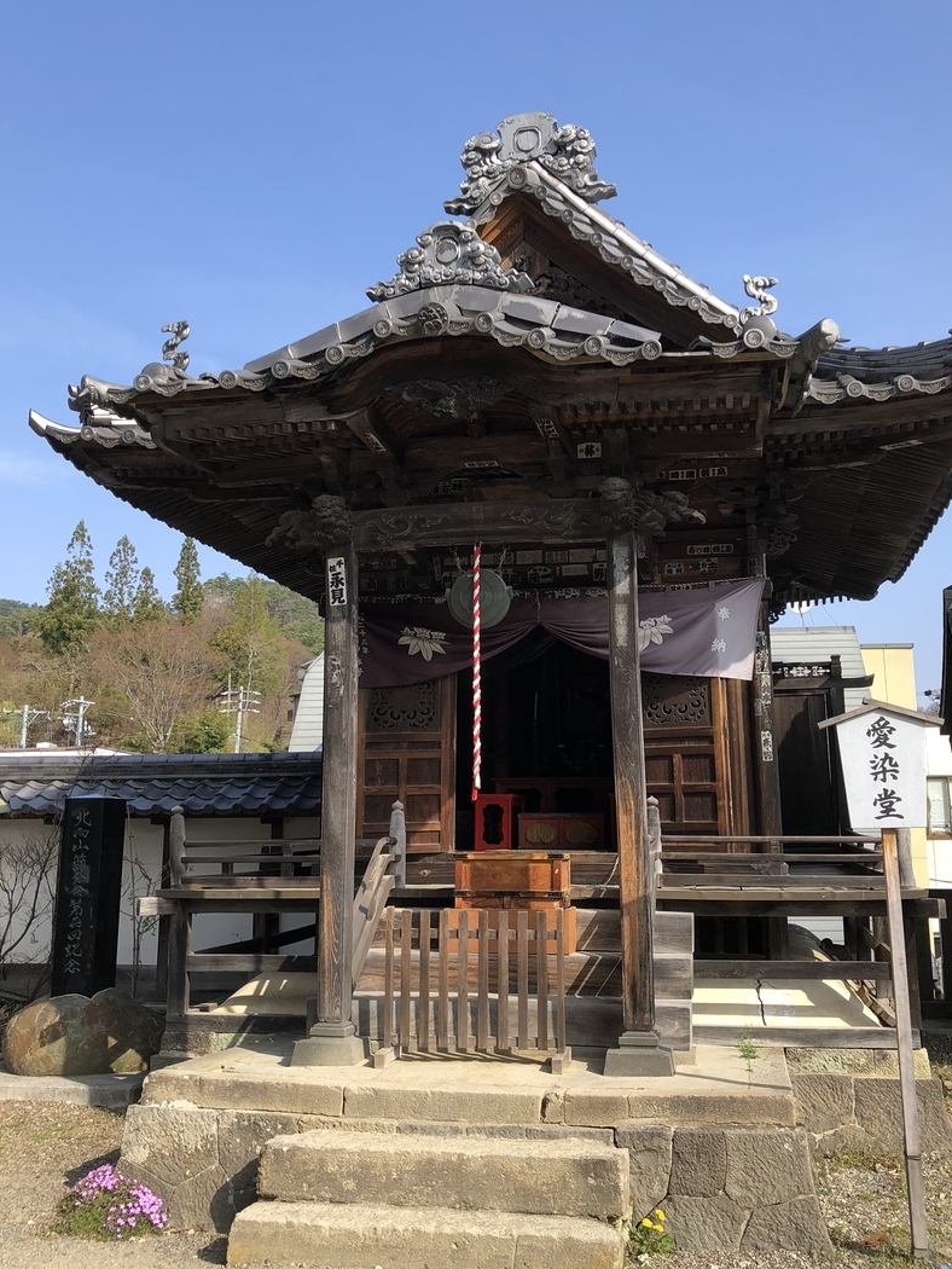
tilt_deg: +10.8
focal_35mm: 32
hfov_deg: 44.1
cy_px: 612
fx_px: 1173
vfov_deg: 56.8
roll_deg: -0.9
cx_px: 527
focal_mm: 4
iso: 20
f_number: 1.8
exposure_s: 1/923
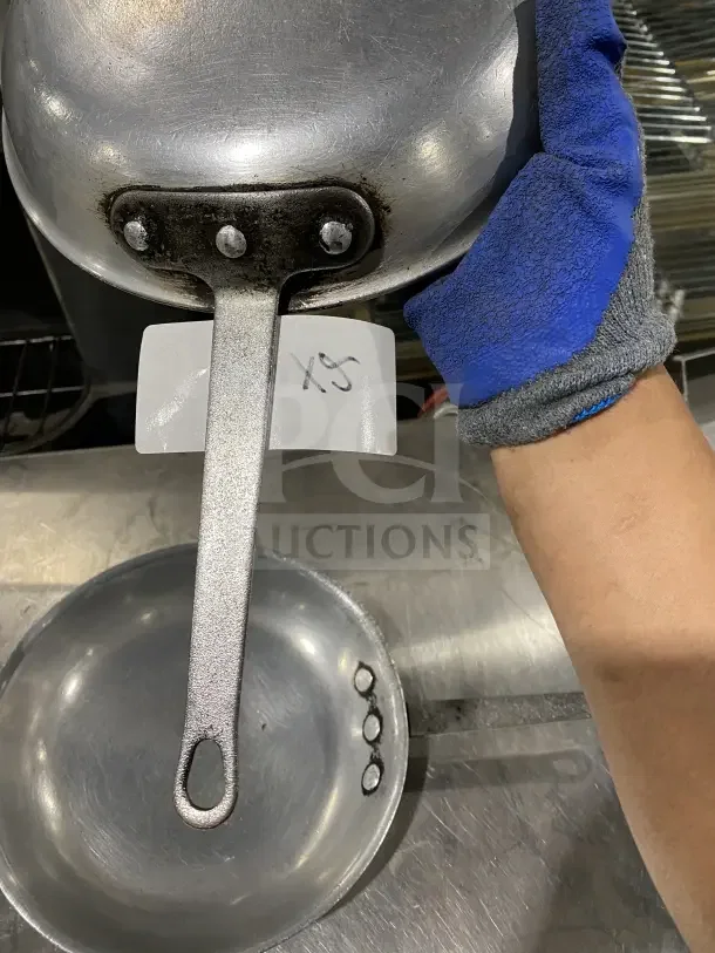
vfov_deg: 67.3
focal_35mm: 26
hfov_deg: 53.1
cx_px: 358
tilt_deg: -51.6
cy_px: 476
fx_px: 716
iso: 125
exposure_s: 1/65
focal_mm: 4.25
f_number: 1.8
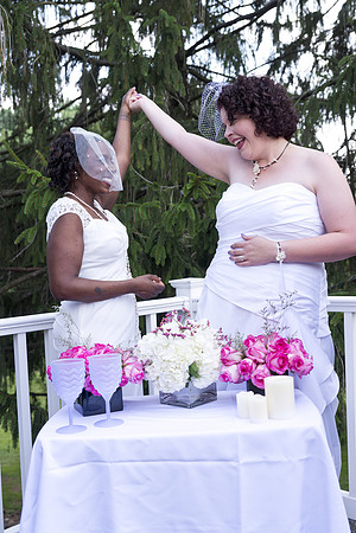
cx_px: 178
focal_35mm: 44
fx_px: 653
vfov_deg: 44.5
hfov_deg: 30.5
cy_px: 266
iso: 250
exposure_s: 1/320
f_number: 4.5
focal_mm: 44
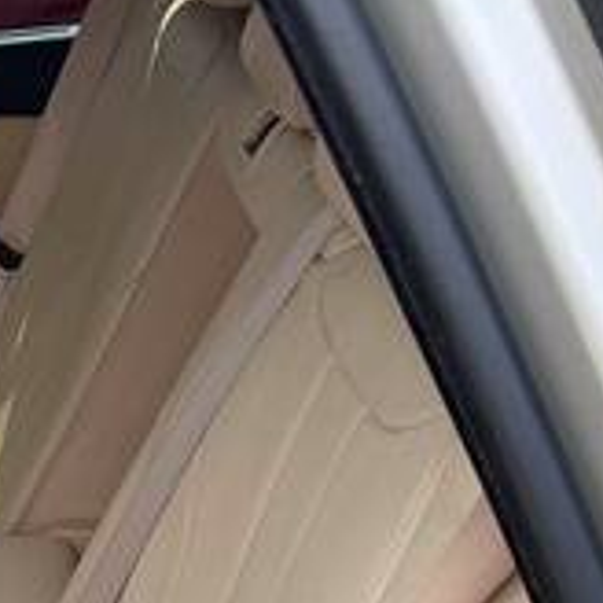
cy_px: 666
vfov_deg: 20.0
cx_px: -232
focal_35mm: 83
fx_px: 1636
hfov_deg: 19.0
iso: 100
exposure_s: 1/1292
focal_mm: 6.76
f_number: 1.78
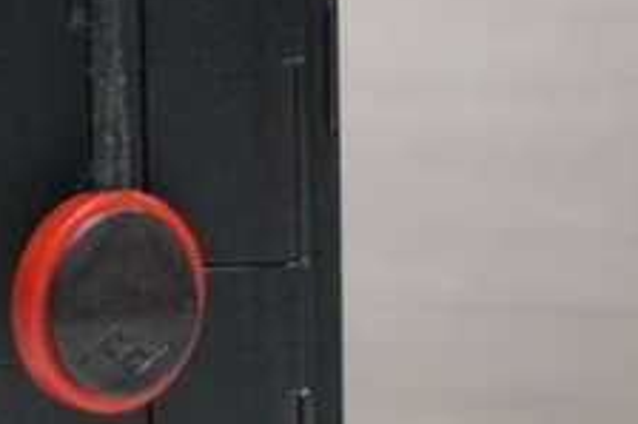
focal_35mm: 343
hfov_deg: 5.8
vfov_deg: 4.0
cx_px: -789
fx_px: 6074
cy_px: 108
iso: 2500
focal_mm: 50
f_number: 5.6
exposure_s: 1/80
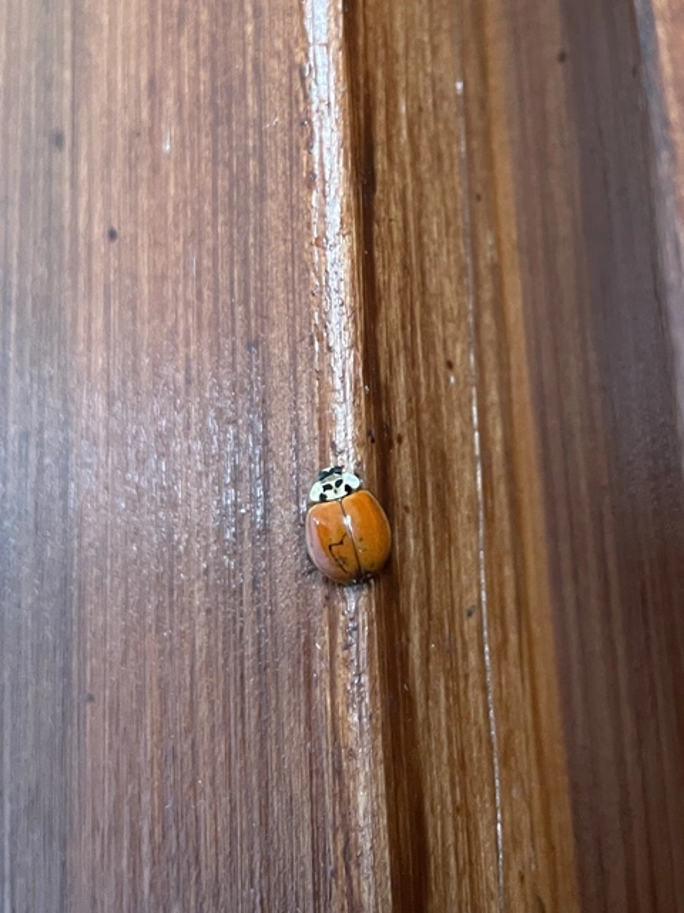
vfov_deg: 67.3
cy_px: 456
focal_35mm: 26
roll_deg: +4.5
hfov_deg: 53.1
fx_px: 685
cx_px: 342
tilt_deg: +13.3
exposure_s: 1/60
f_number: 1.6
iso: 320
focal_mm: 4.2
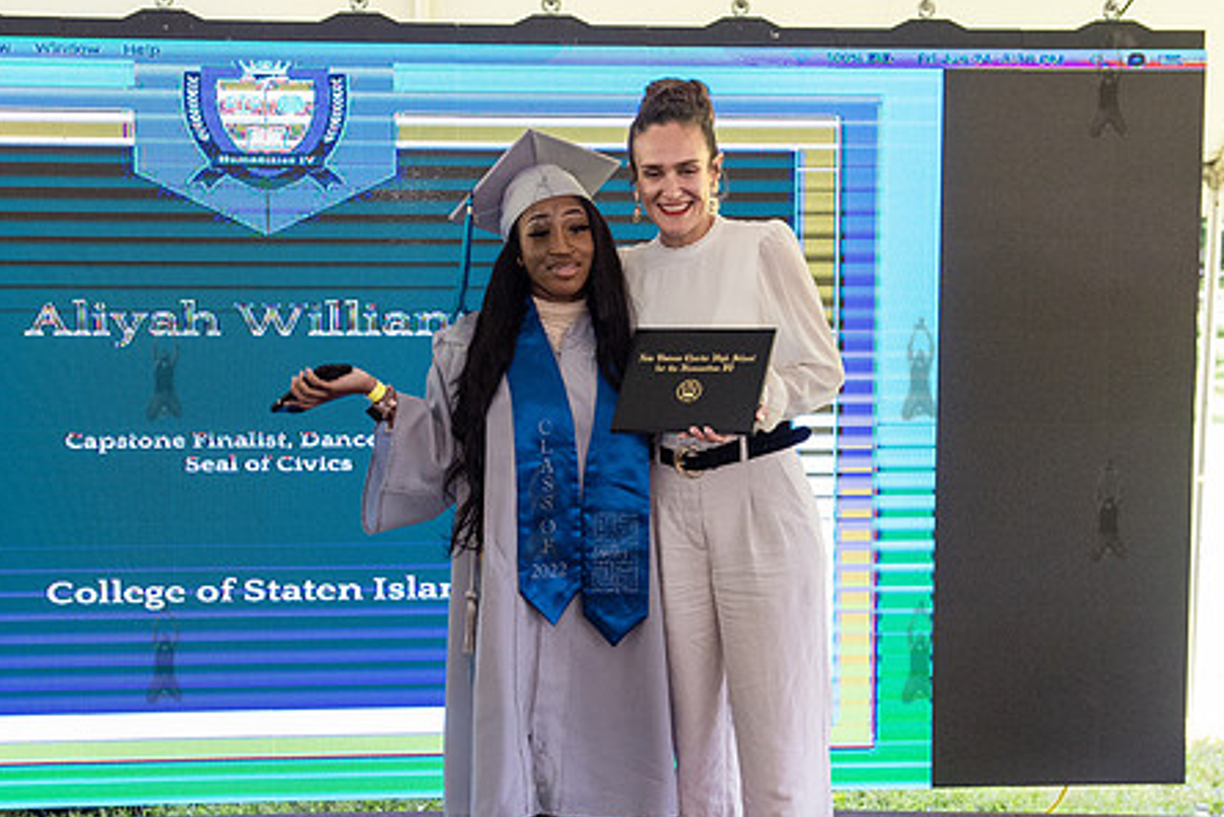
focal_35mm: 62
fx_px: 2109
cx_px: 605
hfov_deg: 32.4
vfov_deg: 21.9
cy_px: 471
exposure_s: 1/800
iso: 2500
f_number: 4
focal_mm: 40
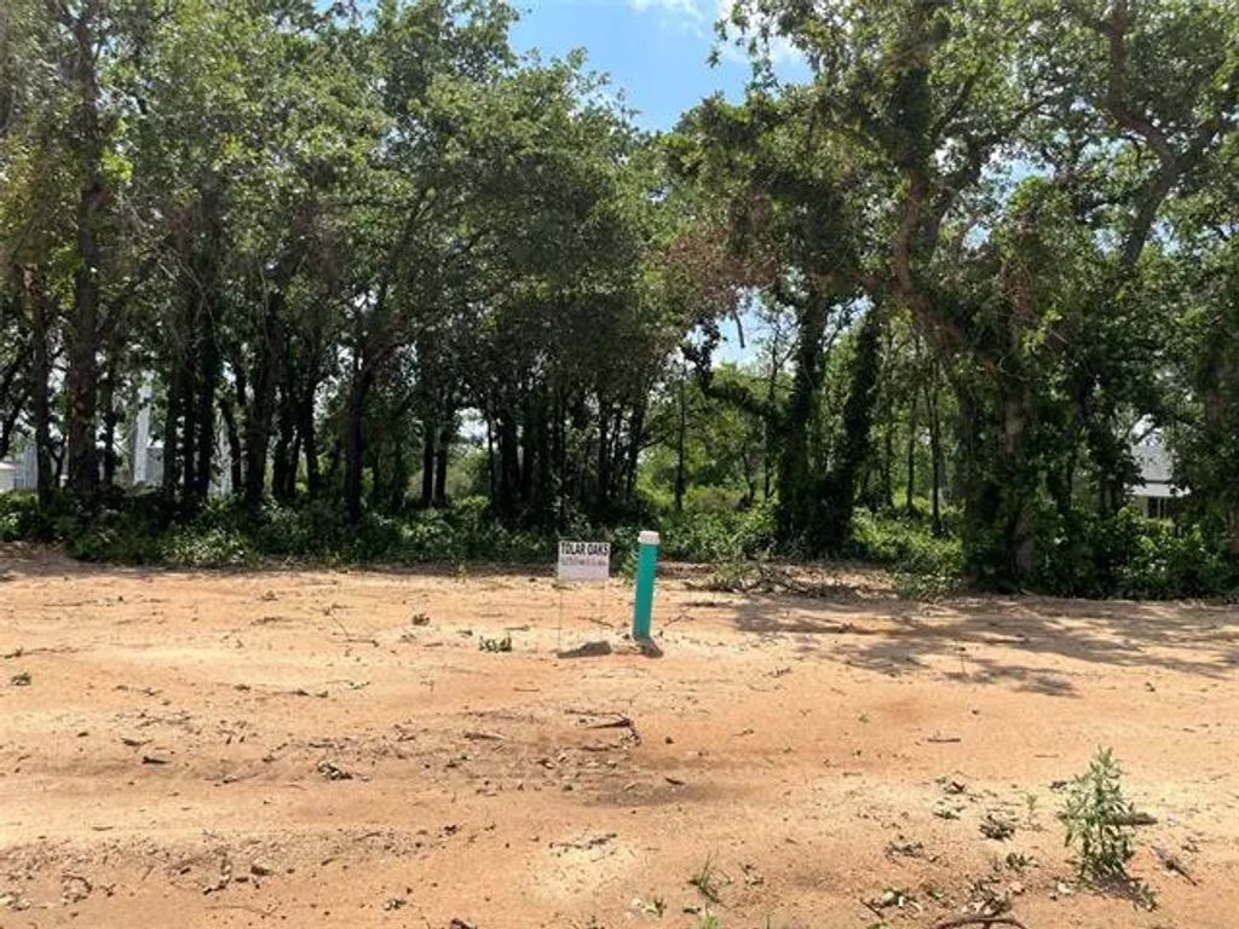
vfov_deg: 53.1
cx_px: 620
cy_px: 464
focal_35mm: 26
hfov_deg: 67.3
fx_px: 931
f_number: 1.6
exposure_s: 1/3135
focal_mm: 5.1
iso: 50
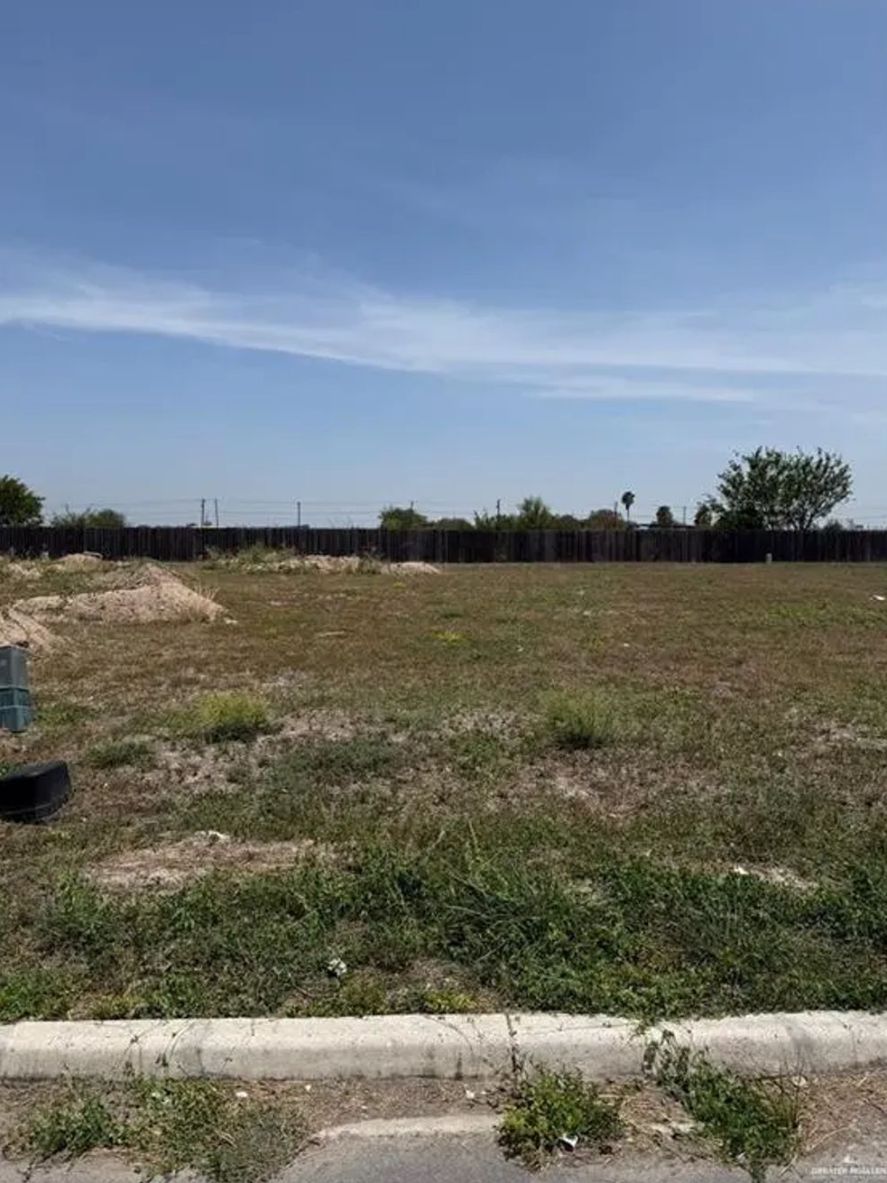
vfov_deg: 69.4
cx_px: 431
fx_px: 854
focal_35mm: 25
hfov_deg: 54.9
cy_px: 573
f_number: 1.78
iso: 80
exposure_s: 1/9091
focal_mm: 6.76
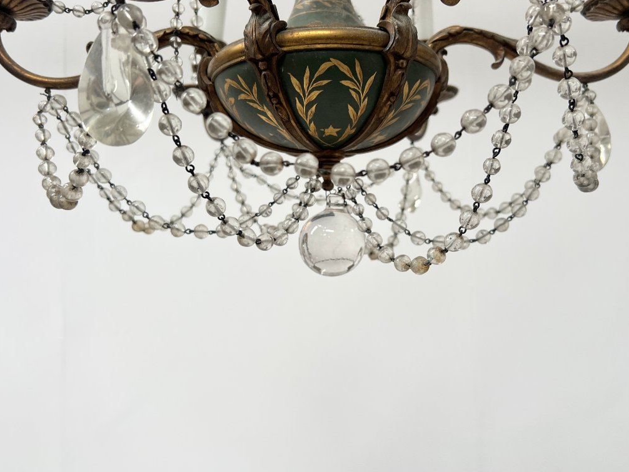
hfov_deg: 58.3
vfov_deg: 45.4
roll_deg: +2.3
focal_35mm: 31
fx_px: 563
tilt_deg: +2.5
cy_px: 218
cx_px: 333
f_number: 1.5
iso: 80
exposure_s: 1/121
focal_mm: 5.7
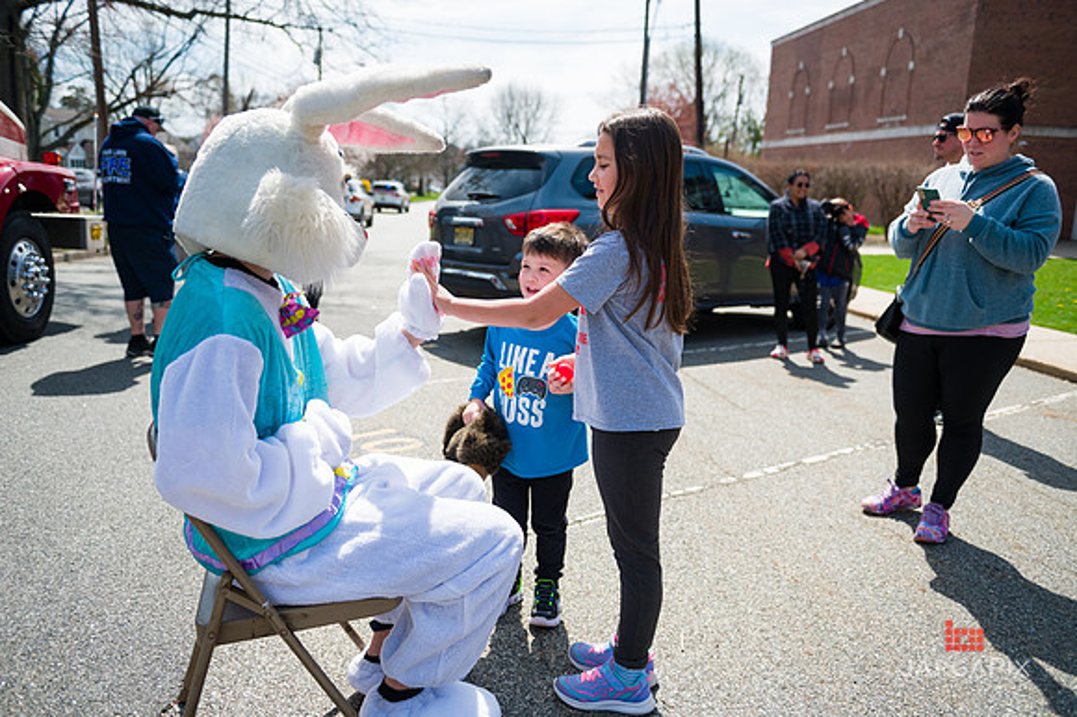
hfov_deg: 63.7
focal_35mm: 29
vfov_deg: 44.9
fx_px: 867
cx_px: 538
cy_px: 358
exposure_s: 1/3200
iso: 200
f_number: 4
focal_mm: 29
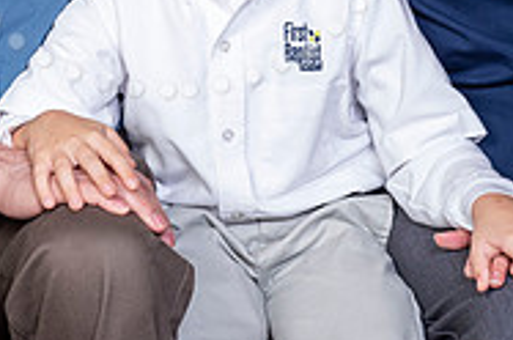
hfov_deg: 7.8
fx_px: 3756
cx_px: 167
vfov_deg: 5.1
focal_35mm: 264
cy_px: -167
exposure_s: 1/125
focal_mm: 85
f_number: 8
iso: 400
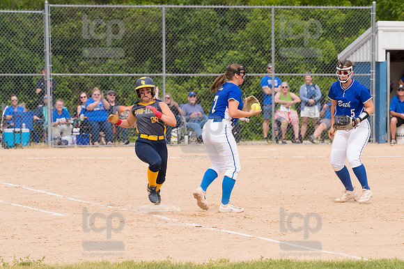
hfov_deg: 8.9
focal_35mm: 232
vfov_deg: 5.9
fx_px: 2602
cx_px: 202
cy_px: 134
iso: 320
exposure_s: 1/1600
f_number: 5.6
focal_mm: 155
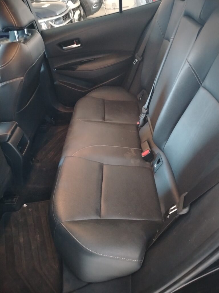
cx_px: 110
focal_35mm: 24
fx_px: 202
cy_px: 146
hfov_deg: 56.8
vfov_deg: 71.6
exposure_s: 1/12.5
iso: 9856
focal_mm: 5.25
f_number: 1.75
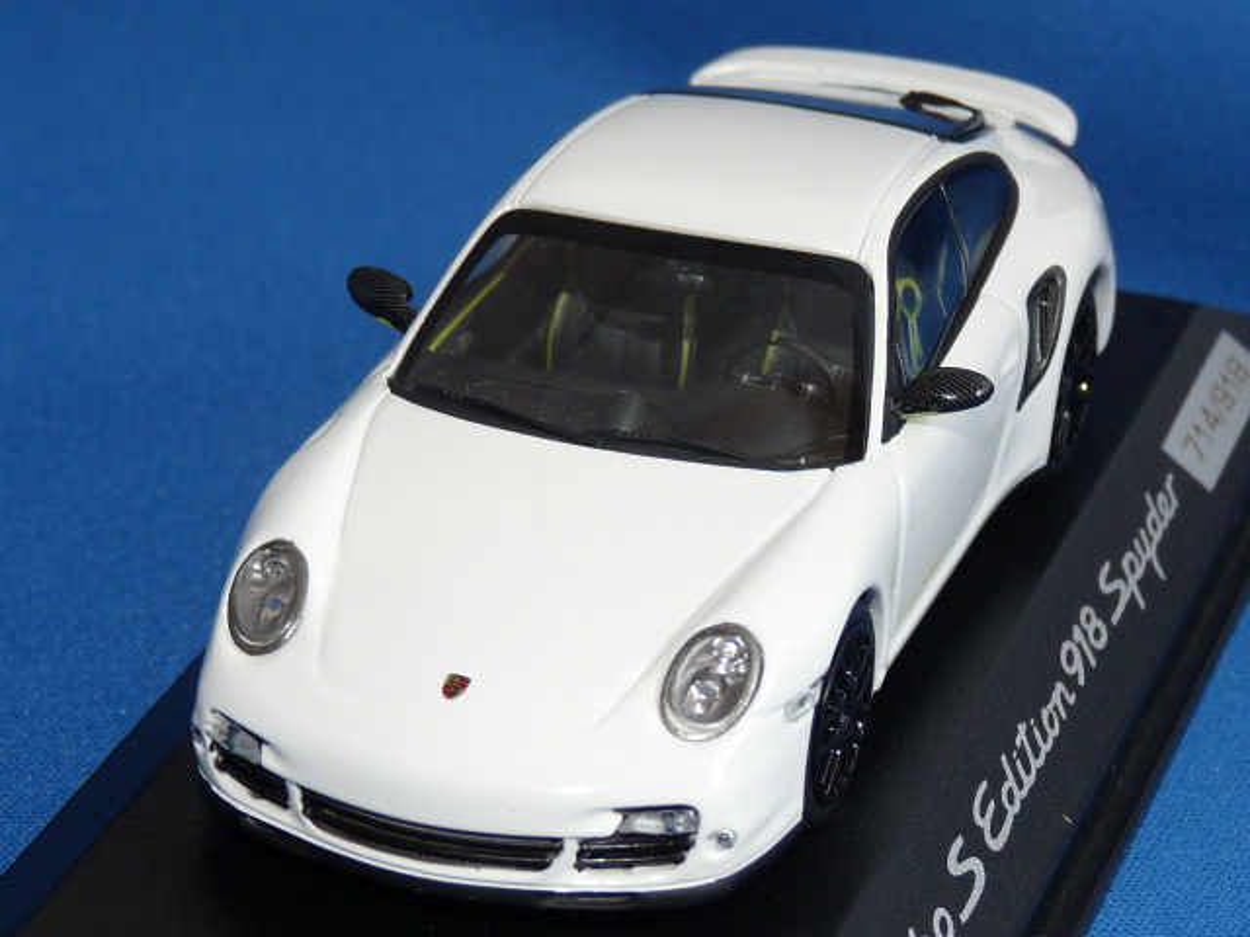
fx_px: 4658
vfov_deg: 11.5
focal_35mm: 129
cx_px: 625
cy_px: 468
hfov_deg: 15.3
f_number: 3.4
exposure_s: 1/40
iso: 100
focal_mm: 13.3
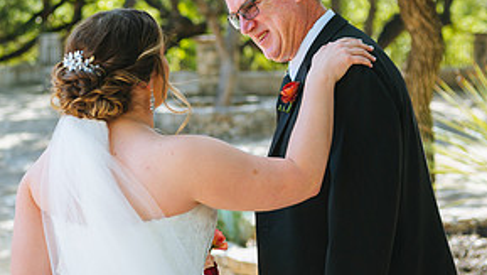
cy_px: 130
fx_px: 1305
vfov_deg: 12.0
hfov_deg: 21.1
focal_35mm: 101
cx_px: 238
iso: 160
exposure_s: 1/640
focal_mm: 62
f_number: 3.5
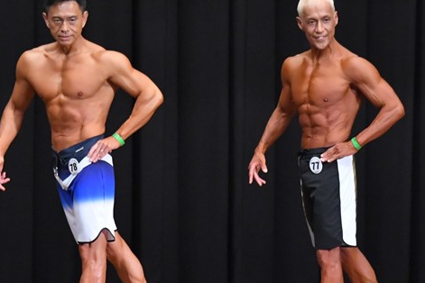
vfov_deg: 3.9
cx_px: 216
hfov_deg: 5.8
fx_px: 4214
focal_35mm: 357
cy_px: 187
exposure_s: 1/400
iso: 8000
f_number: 5.6
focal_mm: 145
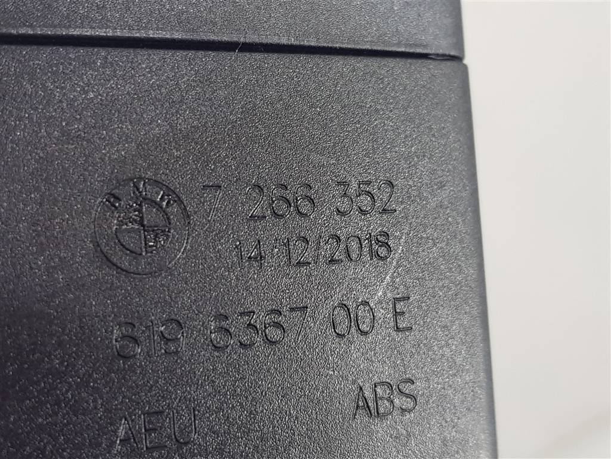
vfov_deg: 53.1
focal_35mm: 26
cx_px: 306
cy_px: 230
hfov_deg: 67.3
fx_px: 459
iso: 100
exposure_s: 1/100
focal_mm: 4.2
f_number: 1.7
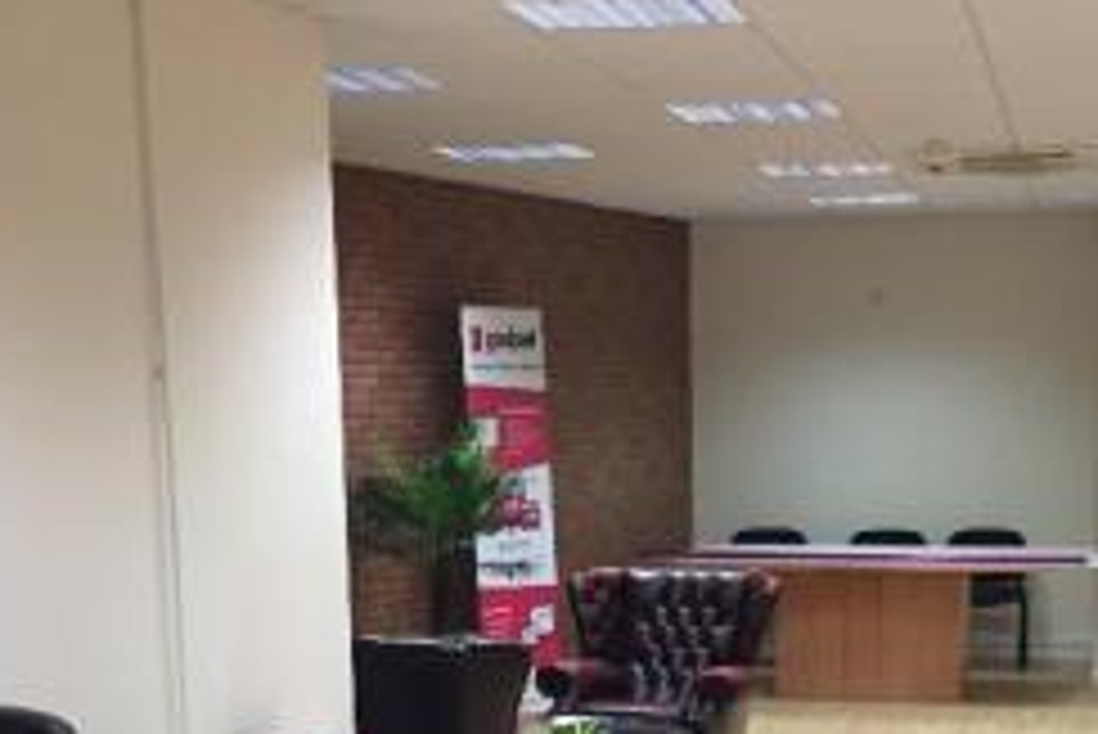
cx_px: 682
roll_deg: +1.8
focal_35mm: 72
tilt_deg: -13.7
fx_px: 2197
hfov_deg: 28.0
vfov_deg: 17.9
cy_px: 903
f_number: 2.2
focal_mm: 4.15
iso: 200
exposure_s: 1/33
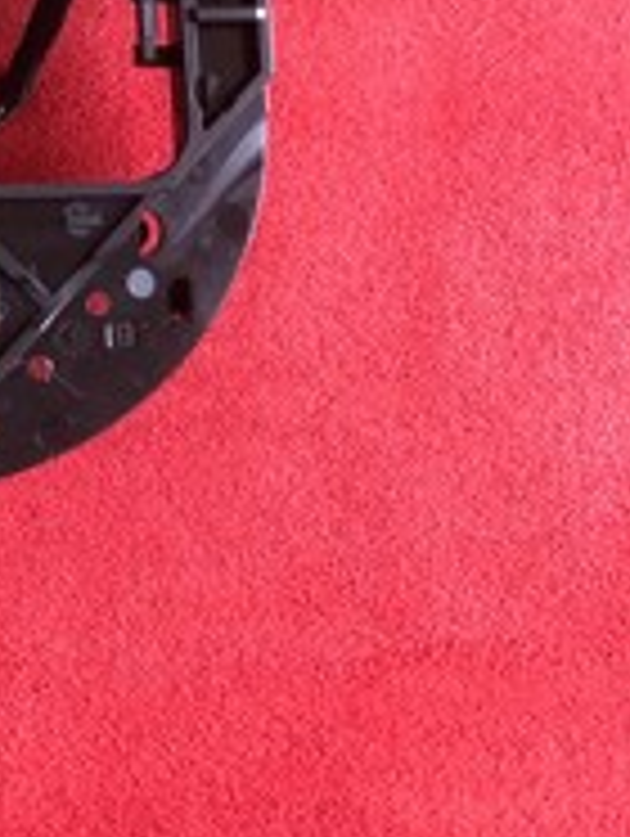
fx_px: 1743
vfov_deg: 25.3
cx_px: -160
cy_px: -50
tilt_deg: -74.2
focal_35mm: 72
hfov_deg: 19.1
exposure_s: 1/15
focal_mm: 4
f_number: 1.8
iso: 100
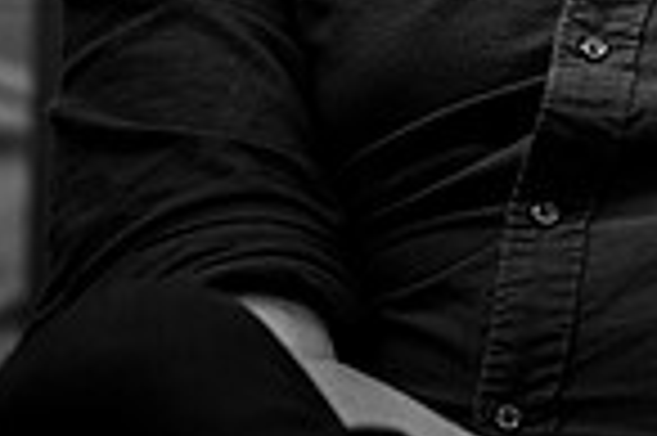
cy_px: -466
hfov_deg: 2.5
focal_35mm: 834
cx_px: 1344
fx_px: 15203
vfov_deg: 1.6
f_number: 2.8
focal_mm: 200
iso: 3200
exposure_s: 1/200
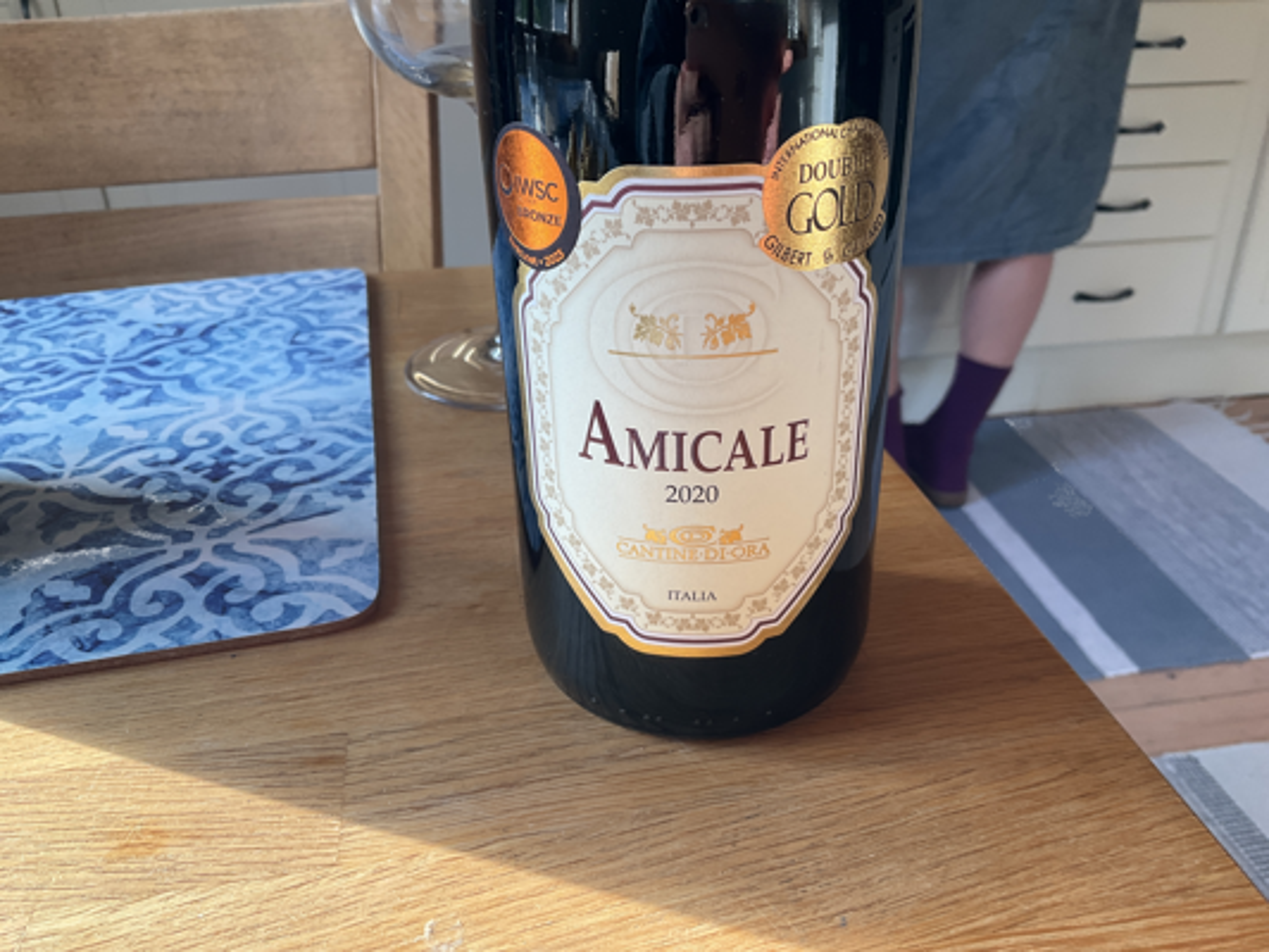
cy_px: 476
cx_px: 634
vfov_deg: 48.2
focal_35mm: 29
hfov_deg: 61.6
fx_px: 1063
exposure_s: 1/122
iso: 40
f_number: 1.8
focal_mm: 3
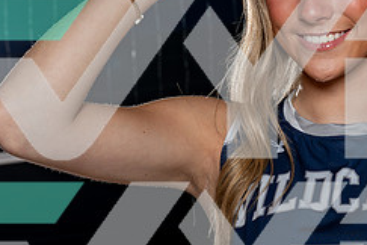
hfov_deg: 13.8
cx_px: 316
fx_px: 1509
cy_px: 79
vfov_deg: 9.3
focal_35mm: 148
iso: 100
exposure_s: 1/250
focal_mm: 62
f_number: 8
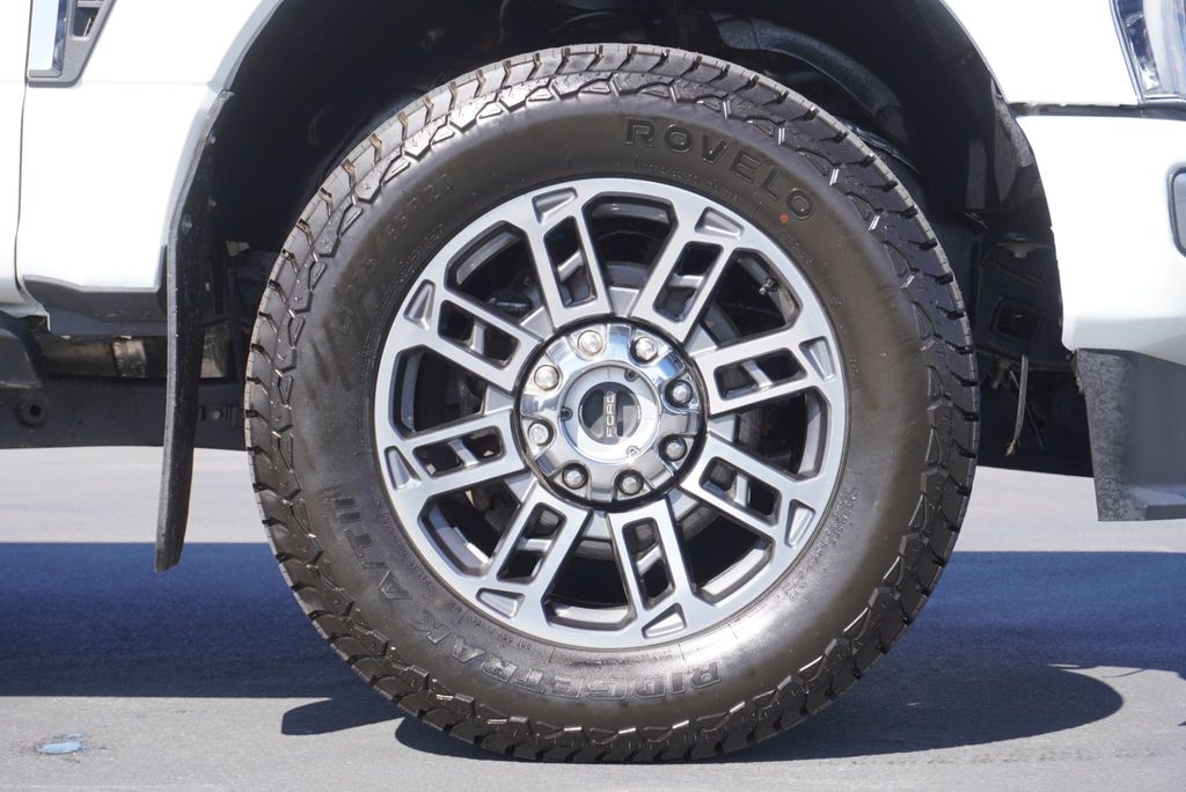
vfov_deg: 18.2
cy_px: 396
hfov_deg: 27.0
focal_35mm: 75
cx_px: 593
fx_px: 2472
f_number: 7.1
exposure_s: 1/125
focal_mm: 50
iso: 100
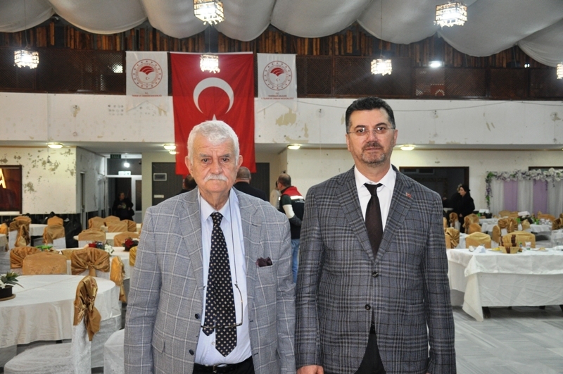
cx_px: 282
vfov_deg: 32.9
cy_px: 187
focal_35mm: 40
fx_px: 632
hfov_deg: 48.0
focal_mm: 27
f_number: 4
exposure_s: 1/100
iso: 800
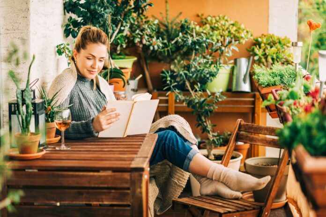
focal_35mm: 85
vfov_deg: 16.0
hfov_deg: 23.9
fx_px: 769
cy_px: 108
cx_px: 163
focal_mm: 85
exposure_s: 1/2000
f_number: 1.8
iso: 320
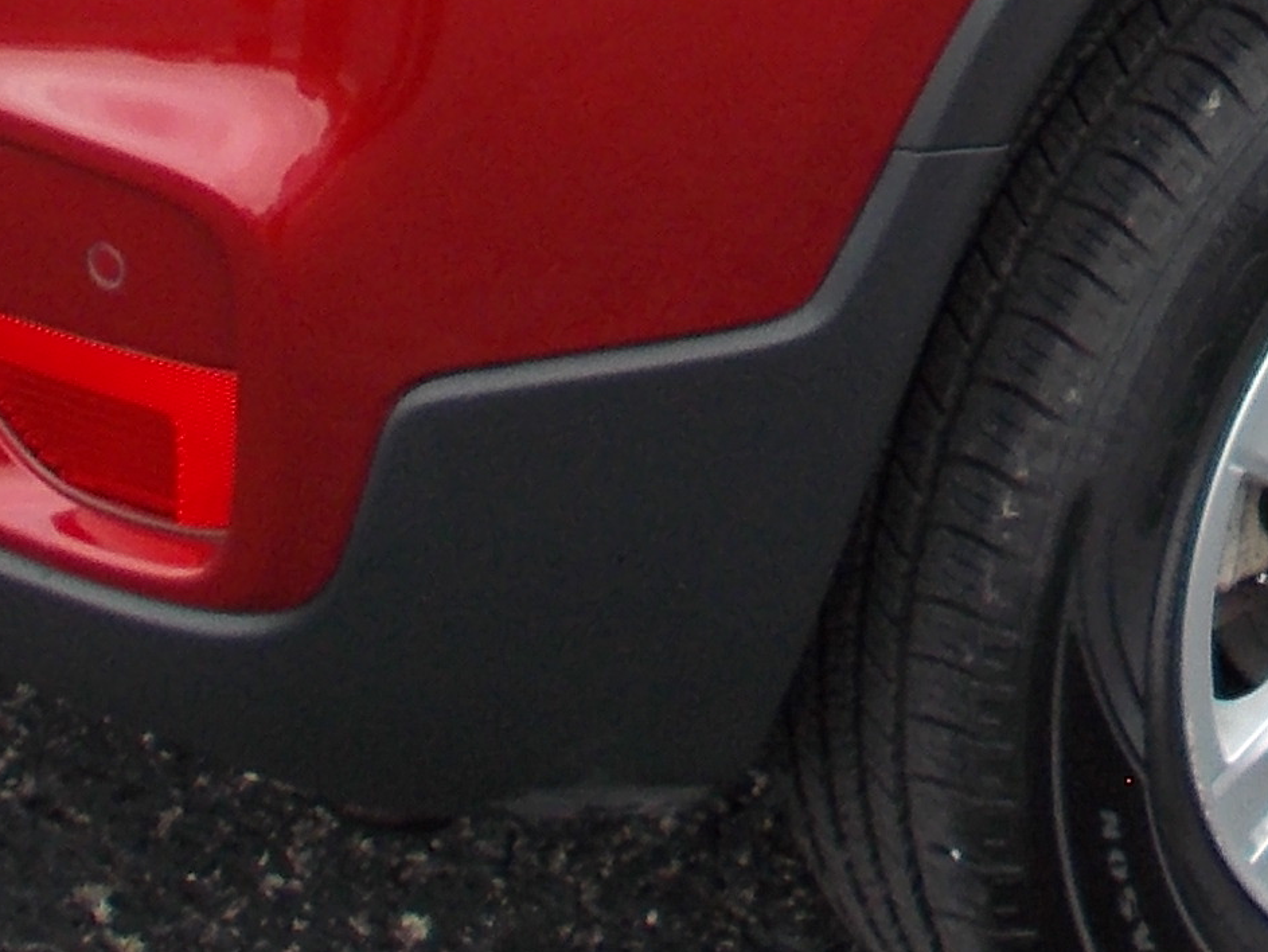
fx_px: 4654
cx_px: 1490
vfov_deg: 10.8
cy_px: -838
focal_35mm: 127
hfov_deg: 15.0
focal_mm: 4.6
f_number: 3.2
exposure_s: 1/100
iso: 80
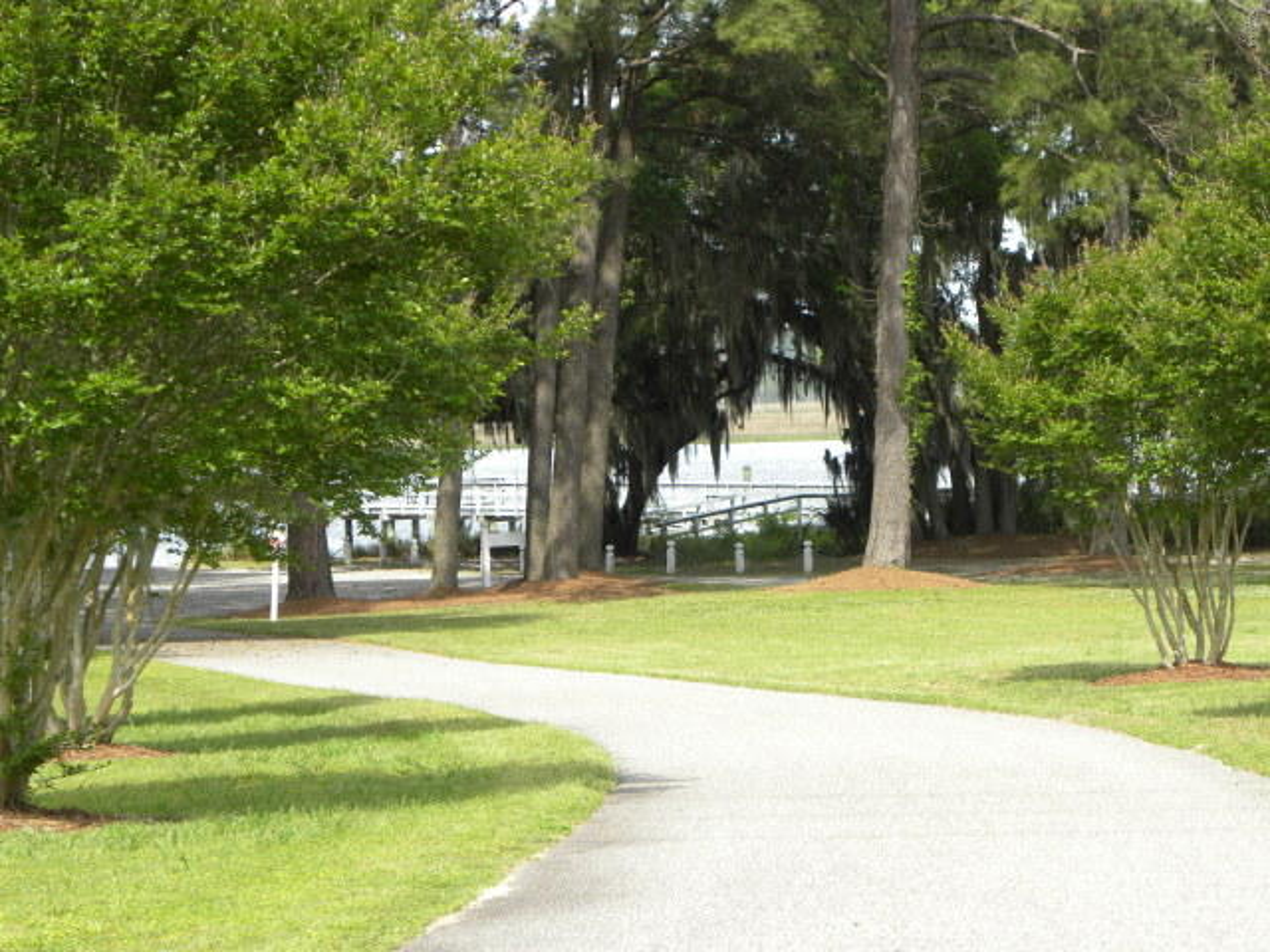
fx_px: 5283
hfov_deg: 13.7
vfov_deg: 10.3
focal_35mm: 144
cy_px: 476
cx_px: 635
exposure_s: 1/190
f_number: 4.5
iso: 64
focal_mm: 25.7
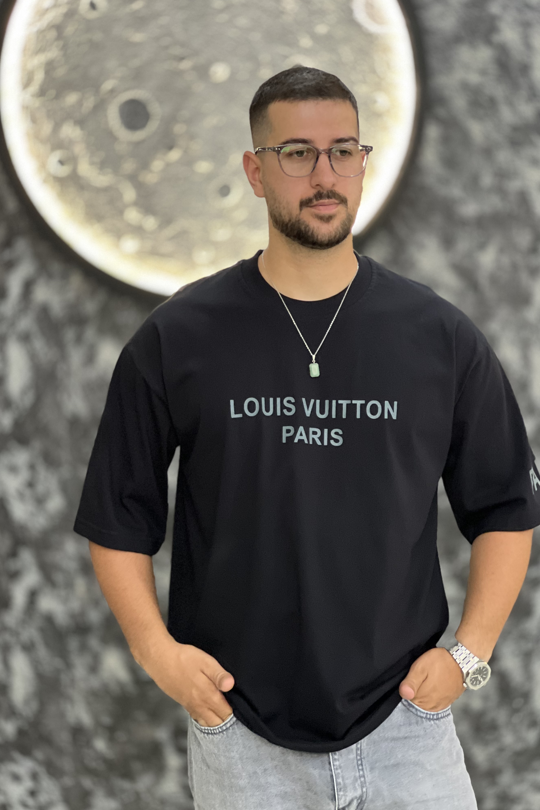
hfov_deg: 16.9
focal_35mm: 81
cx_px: 301
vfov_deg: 25.1
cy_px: 408
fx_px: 1822
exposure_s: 1/25
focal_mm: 9
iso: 320
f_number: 2.8
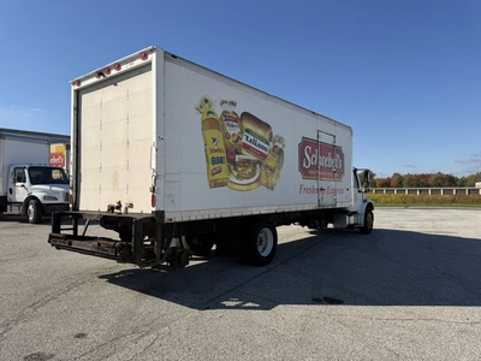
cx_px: 240
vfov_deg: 56.8
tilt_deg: +4.9
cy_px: 180
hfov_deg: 71.6
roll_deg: -1.4
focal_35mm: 24
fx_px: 333
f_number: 1.78
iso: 80
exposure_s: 1/6173
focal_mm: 6.76
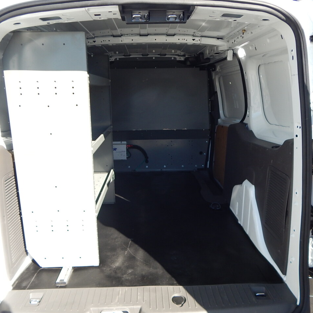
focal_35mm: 26
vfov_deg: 60.9
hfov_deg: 60.9
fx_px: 266
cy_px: 157
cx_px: 145
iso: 125
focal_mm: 4
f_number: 3
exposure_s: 1/400
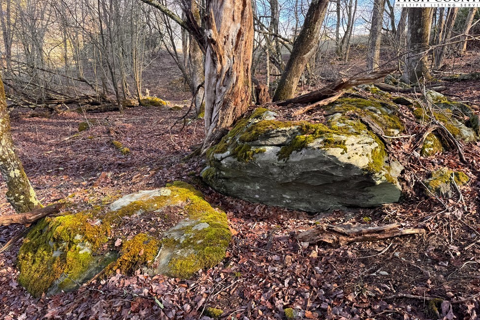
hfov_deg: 69.4
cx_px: 245
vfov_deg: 49.5
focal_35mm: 26
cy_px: 170
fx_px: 347
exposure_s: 1/196
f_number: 1.78
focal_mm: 6.76
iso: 80
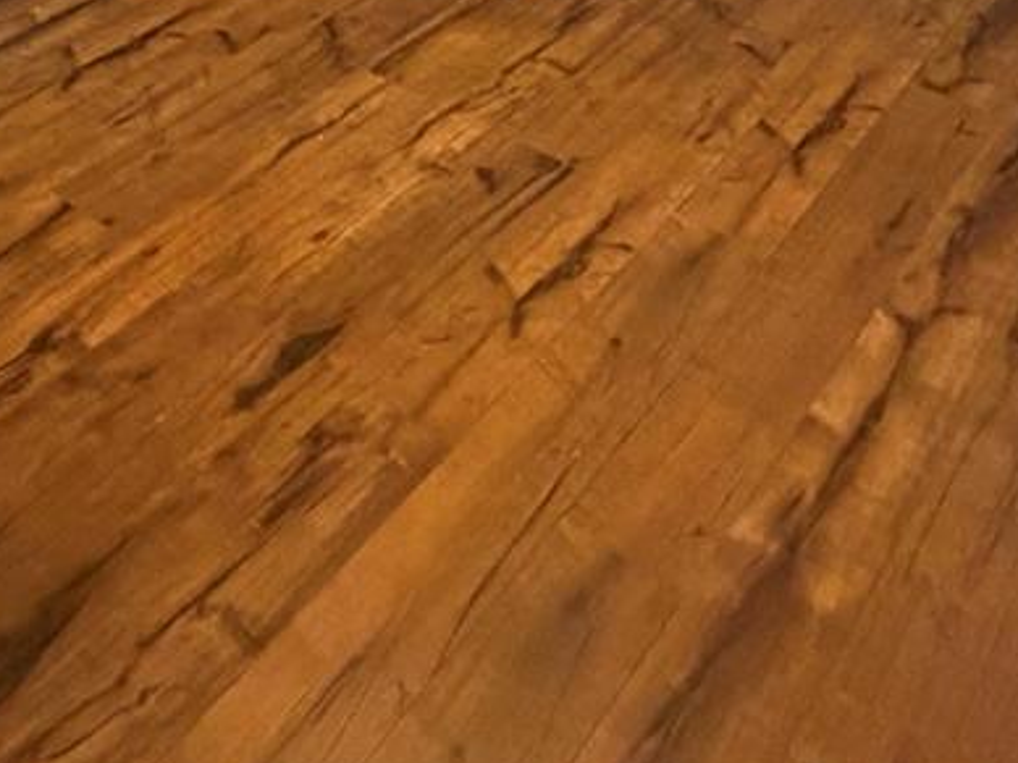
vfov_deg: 20.8
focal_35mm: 52
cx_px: 113
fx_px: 1529
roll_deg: +0.5
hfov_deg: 34.8
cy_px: -553
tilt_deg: -8.0
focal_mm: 2.22
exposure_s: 1/60
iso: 800
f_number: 2.2
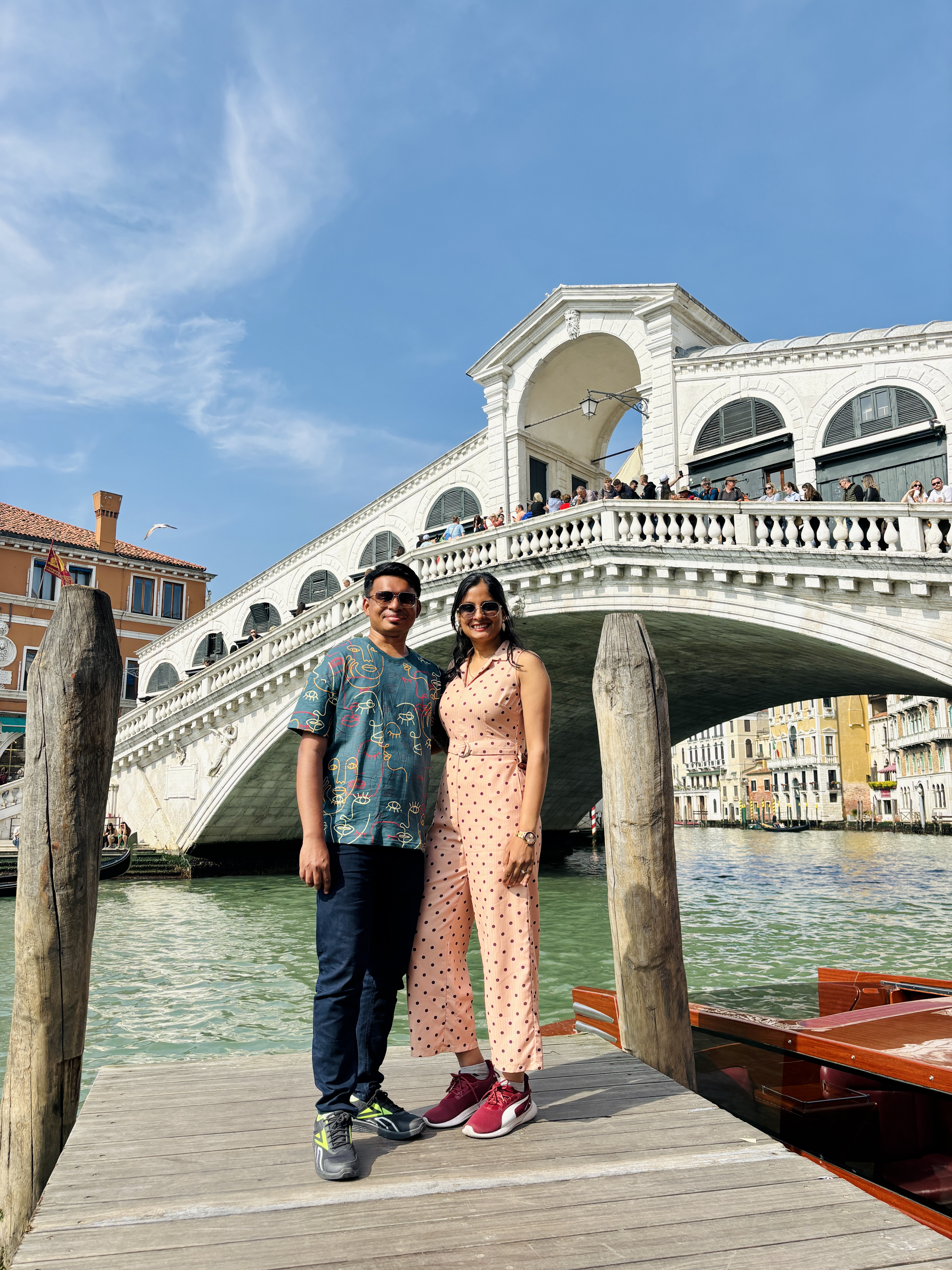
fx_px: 953
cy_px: 635
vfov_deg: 67.3
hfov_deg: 53.1
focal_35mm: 26
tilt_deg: +10.0
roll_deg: +1.1
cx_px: 476
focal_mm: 5.96
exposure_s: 1/3413
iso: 50
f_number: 1.6
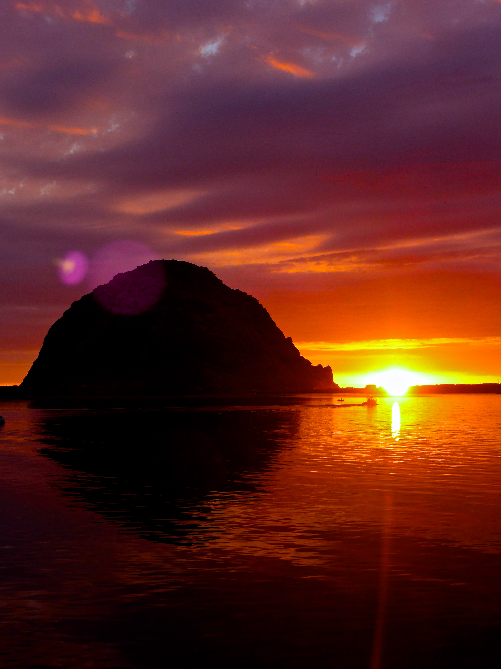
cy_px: 334
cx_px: 250
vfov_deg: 40.4
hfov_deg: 30.9
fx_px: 907
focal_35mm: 47
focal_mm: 8.5
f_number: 4.2
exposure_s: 1/100
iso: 100
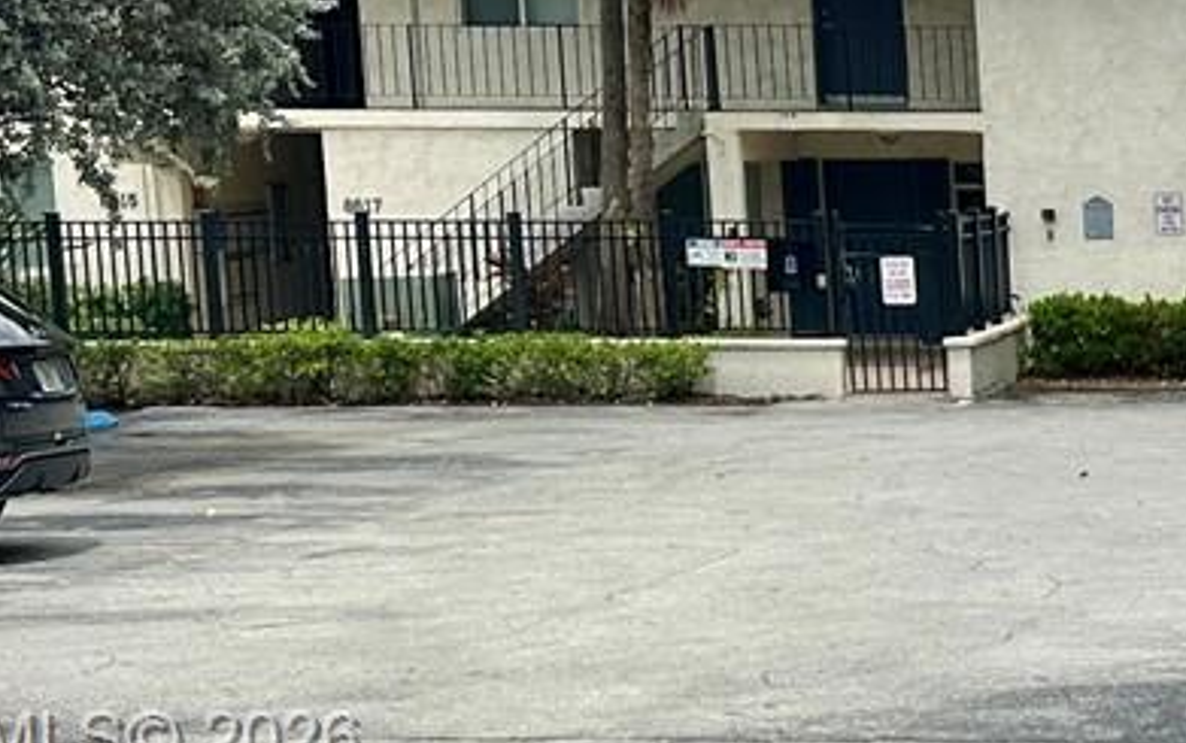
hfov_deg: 17.7
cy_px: 743
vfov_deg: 12.5
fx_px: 3364
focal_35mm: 104
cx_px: 1841
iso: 80
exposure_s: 1/3597
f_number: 1.78
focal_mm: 6.86
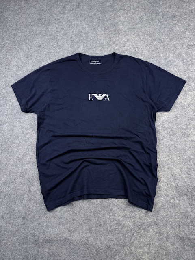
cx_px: 98
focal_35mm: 24
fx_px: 180
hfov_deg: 56.8
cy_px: 130
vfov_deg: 71.6
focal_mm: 6.76
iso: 64
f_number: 1.78
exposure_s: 1/121
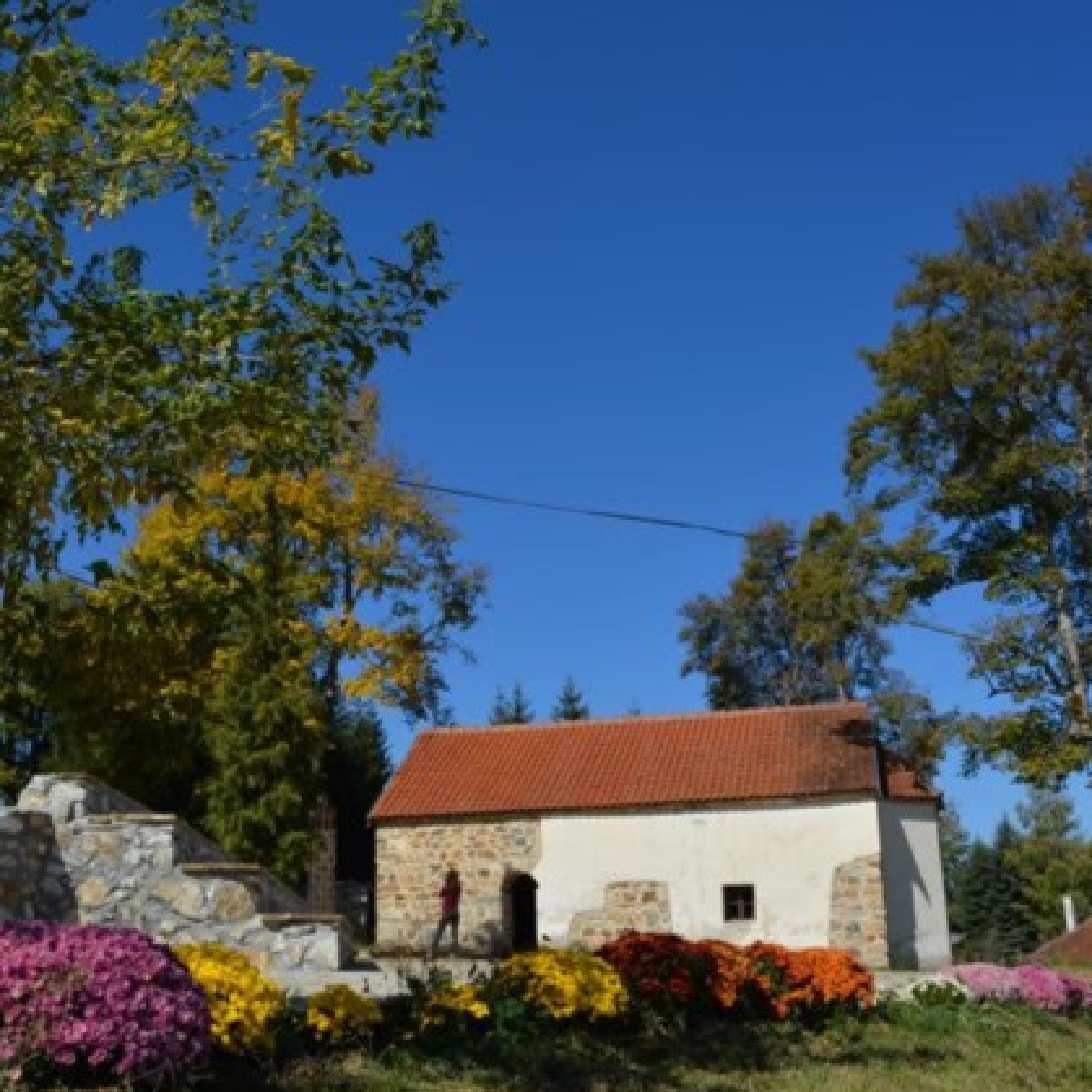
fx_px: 1249
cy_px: 554
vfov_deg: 47.2
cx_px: 556
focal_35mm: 35
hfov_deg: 47.2
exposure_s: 1/320
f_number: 9
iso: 100
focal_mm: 18
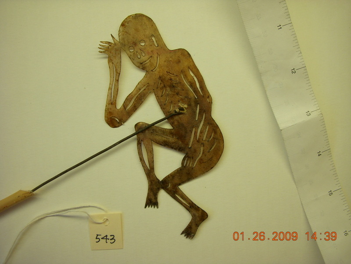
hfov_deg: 49.0
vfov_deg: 37.7
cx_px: 176
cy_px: 132
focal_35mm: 38
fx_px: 385
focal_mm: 6.3
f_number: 3.3
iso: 100
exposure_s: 1/125
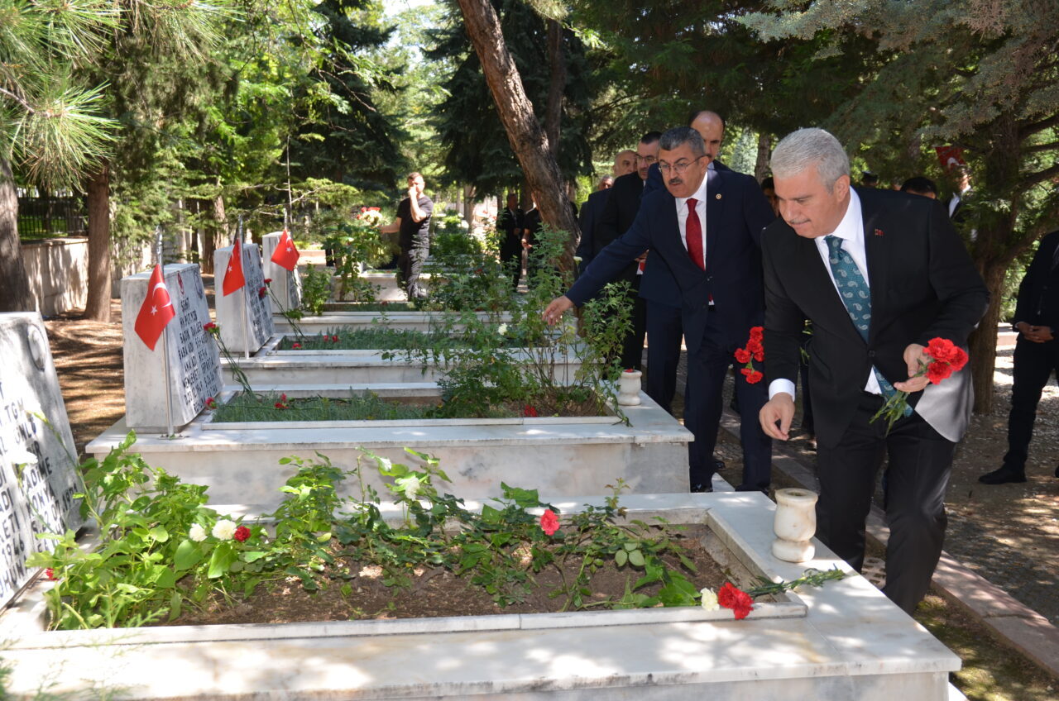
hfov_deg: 53.2
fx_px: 1057
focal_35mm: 36
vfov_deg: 36.7
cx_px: 530
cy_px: 350
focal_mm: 24
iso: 180
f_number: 4
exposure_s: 1/250
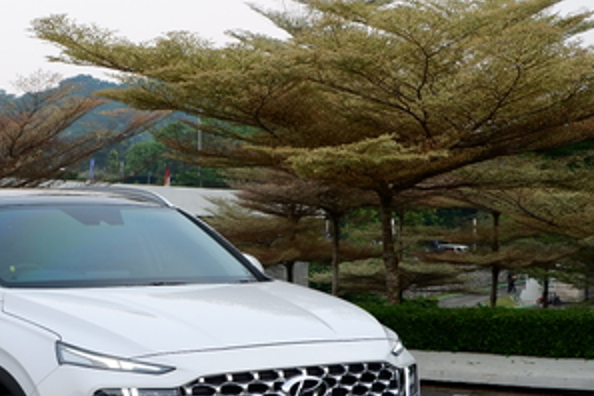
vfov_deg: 19.6
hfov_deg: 28.6
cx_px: 112
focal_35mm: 69
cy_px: 279
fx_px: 1138
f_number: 5.6
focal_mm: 21.1
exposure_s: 1/210
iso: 200
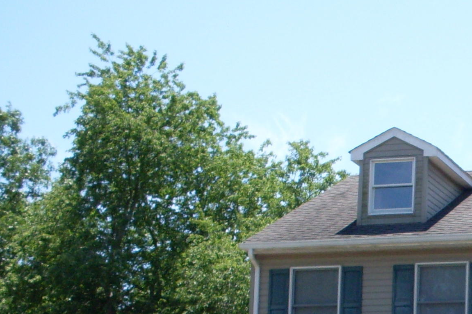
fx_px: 1350
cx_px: 604
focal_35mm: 103
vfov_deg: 12.7
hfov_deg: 18.5
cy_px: 448
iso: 80
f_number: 8.4
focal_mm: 6.3
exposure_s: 1/125
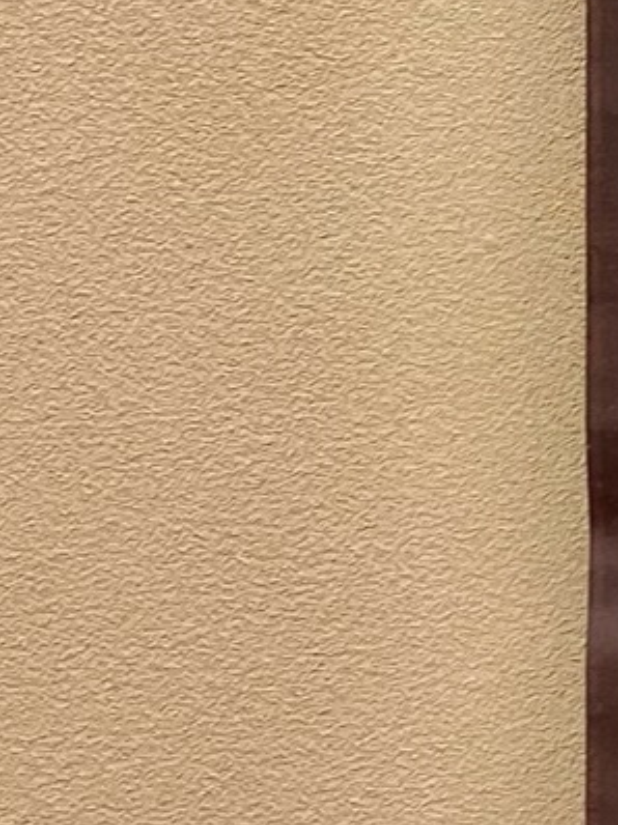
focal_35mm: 134
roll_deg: +0.3
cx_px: 1377
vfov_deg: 13.9
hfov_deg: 10.0
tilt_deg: -0.6
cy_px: -391
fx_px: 3193
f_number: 1.5
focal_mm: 5.7
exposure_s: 1/60
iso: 100
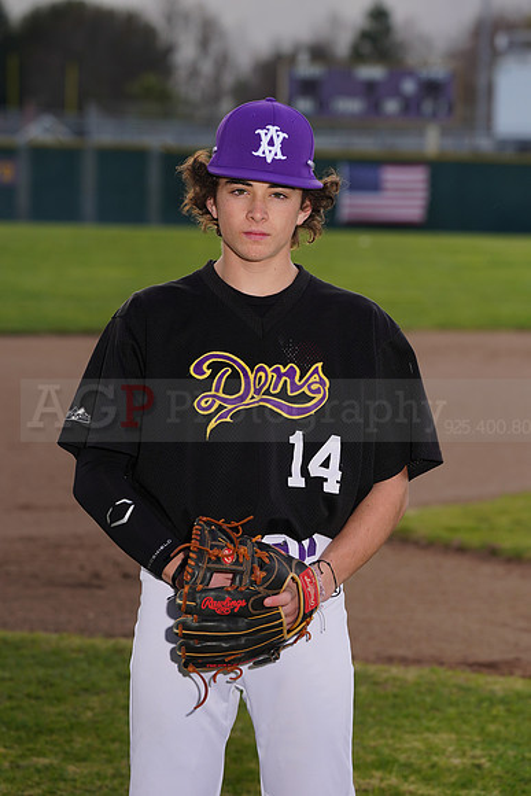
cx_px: 266
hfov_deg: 7.3
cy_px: 398
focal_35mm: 189
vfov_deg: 10.9
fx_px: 4179
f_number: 8
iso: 100
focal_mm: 189
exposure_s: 1/200
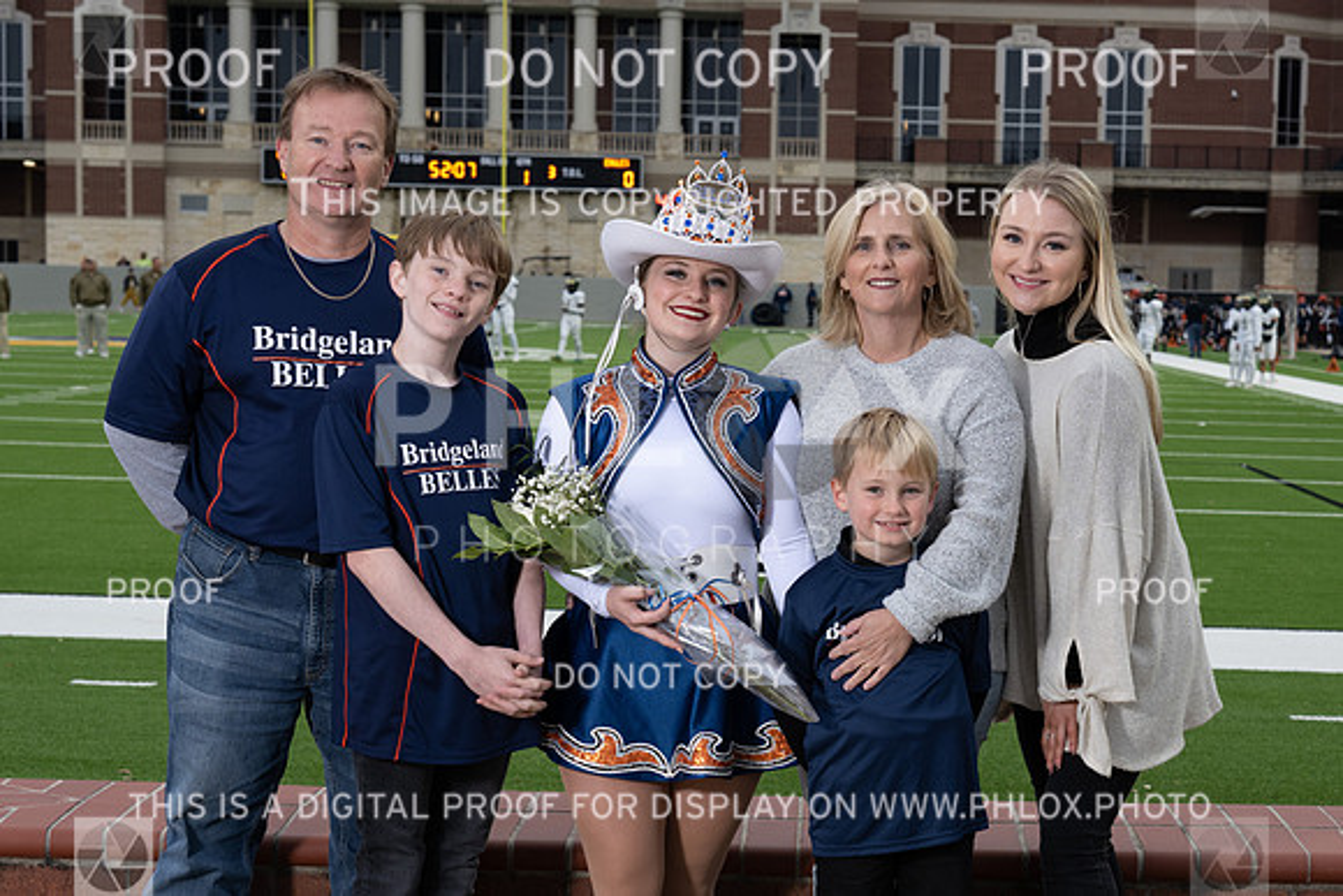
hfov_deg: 23.8
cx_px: 938
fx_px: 3160
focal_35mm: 85
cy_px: 659
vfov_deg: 16.1
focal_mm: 50
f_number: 6.3
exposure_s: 1/125
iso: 250
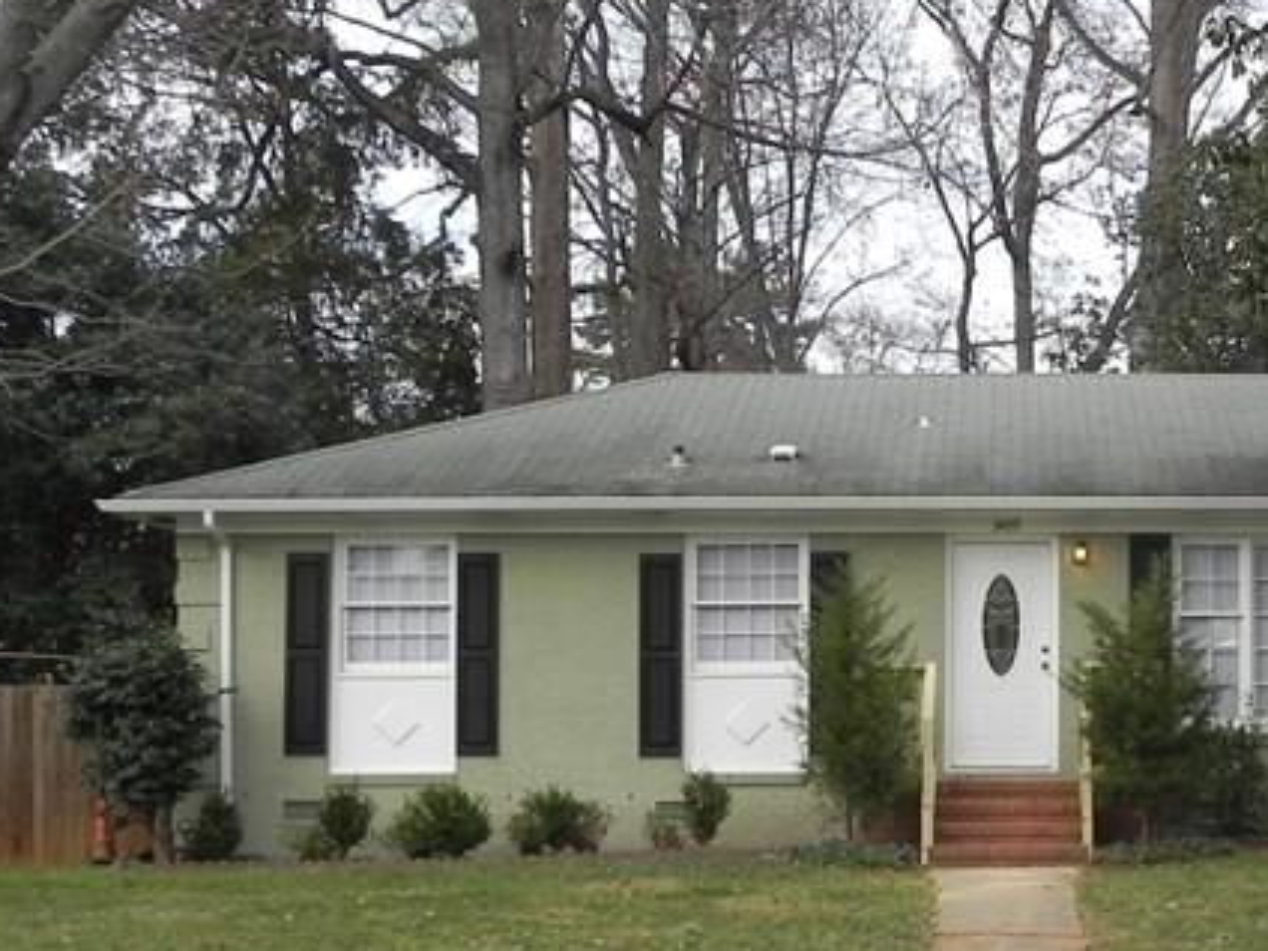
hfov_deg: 27.3
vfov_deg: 20.9
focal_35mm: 70
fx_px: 2564
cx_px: 990
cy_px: 649
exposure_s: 1/153
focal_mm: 5.2
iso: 160
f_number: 4.5
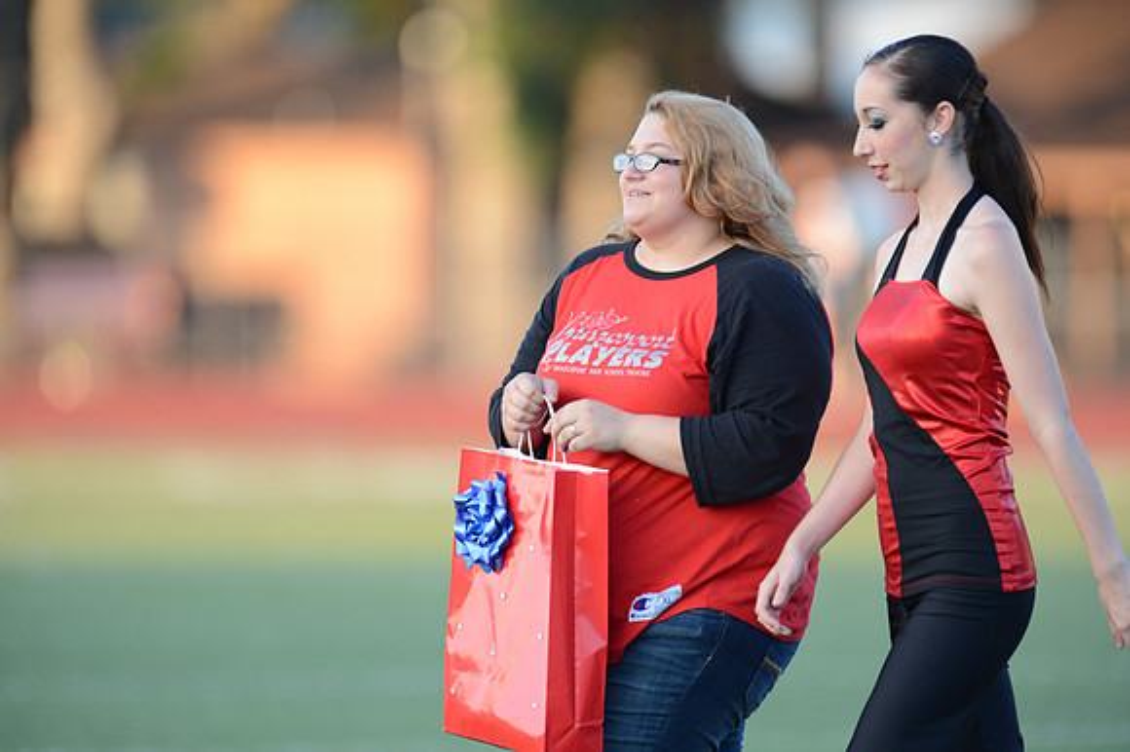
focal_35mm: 550
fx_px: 17253
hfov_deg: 3.8
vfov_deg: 2.5
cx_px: 565
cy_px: 376
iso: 800
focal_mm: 550
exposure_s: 1/500
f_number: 4
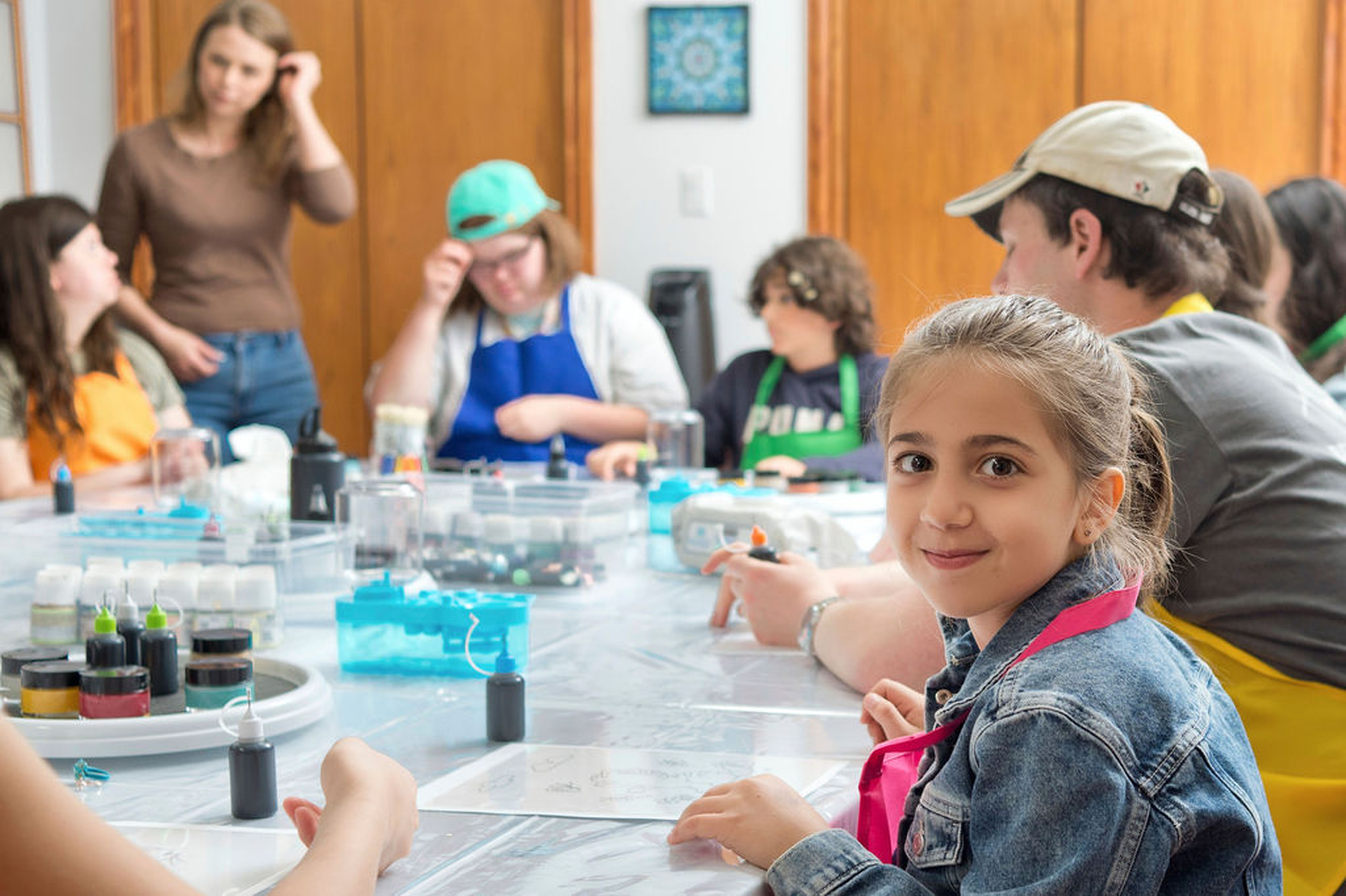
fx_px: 1308
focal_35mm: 35
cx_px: 673
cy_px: 448
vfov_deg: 37.8
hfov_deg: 54.4
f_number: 4.5
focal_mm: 35
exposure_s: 1/100
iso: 320
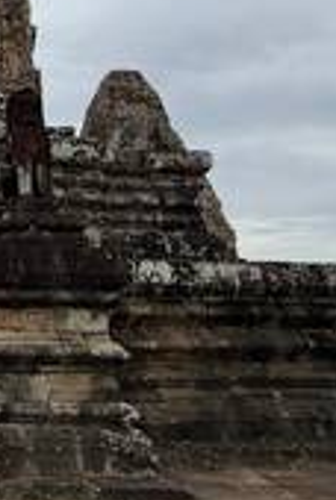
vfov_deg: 45.2
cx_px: -112
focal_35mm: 41
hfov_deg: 27.0
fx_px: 572
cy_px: 106
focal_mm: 2.22
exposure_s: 1/1105
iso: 50
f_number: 2.2
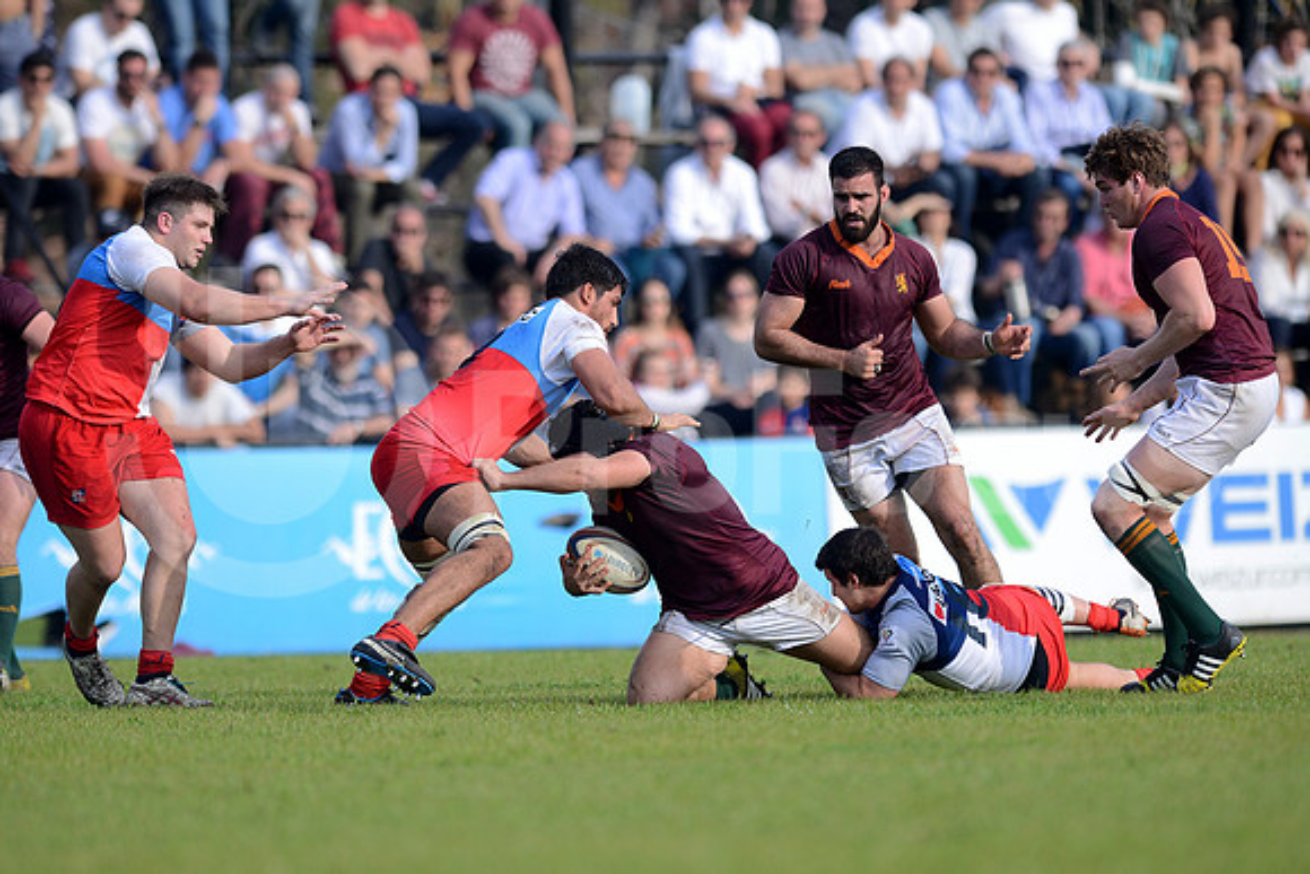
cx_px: 655
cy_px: 437
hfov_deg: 4.9
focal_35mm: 420
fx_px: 15286
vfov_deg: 3.3
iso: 400
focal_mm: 420
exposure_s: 1/1250
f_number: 4
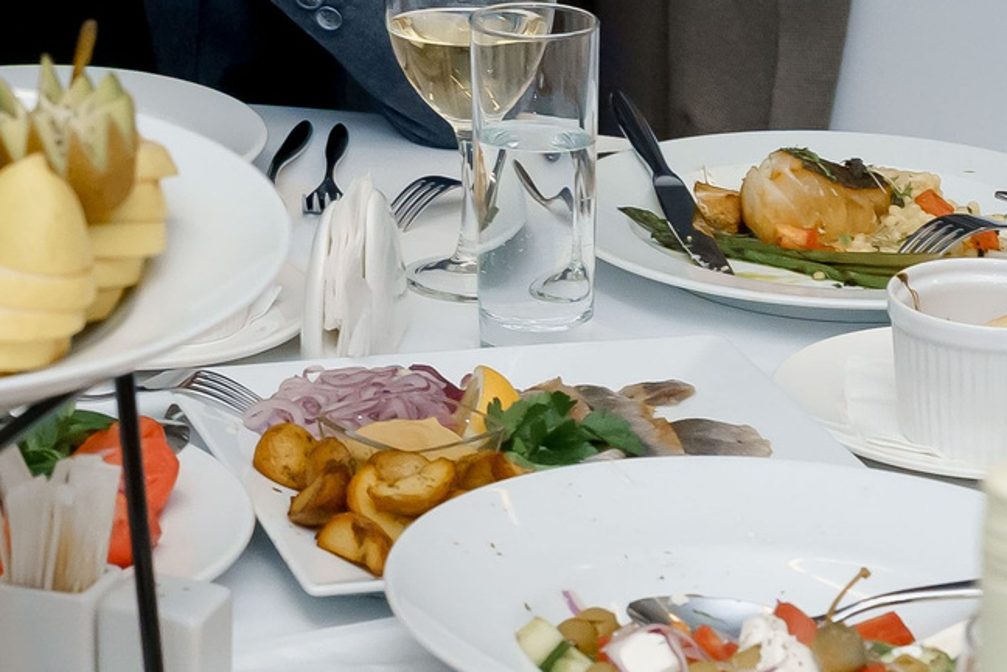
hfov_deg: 12.4
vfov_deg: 8.4
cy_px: -471
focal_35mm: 158
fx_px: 4419
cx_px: -488
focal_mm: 40
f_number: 5
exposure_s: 1/125
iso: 3200
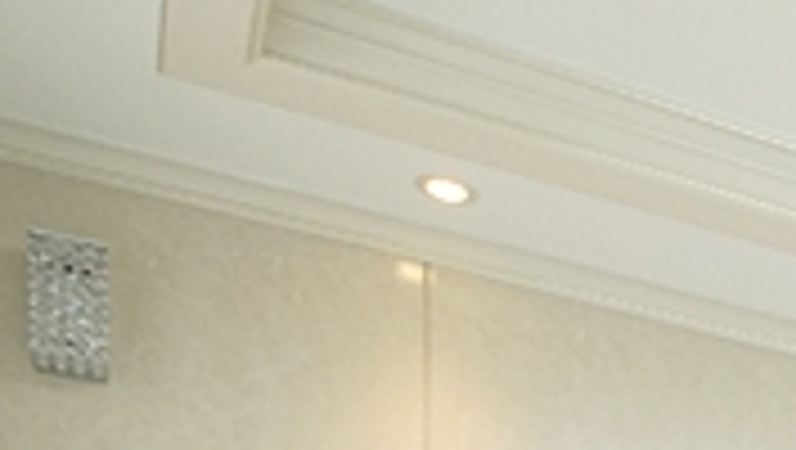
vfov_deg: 13.6
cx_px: 1484
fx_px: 1500
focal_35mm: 71
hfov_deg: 20.1
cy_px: 994
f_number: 9
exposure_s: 1/40
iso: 800
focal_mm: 10
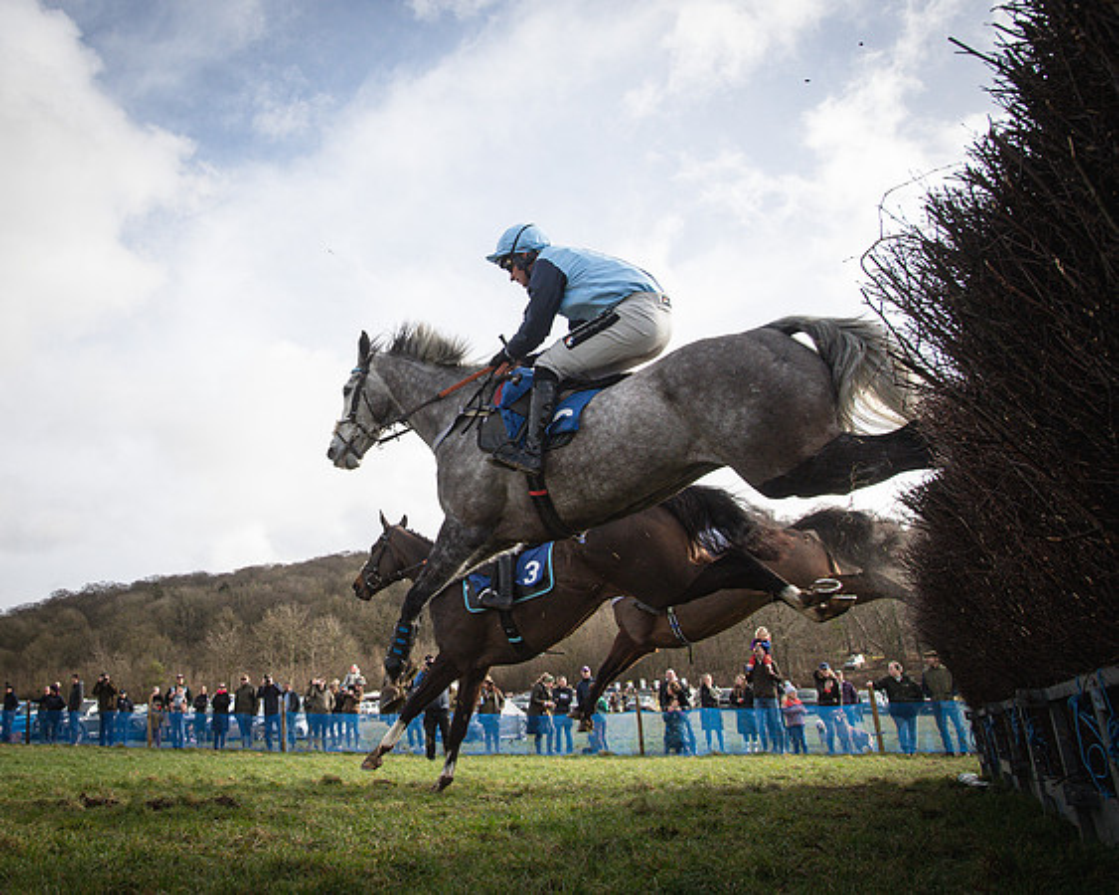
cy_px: 389
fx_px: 1011
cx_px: 332
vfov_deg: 47.6
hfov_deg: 56.1
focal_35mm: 31
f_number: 8
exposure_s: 1/1600
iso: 1250
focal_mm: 20
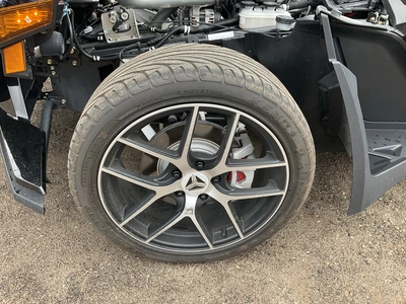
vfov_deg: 48.2
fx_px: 340
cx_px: 203
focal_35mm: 29
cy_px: 152
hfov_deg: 61.7
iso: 32
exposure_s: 1/122
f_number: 1.8
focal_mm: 3
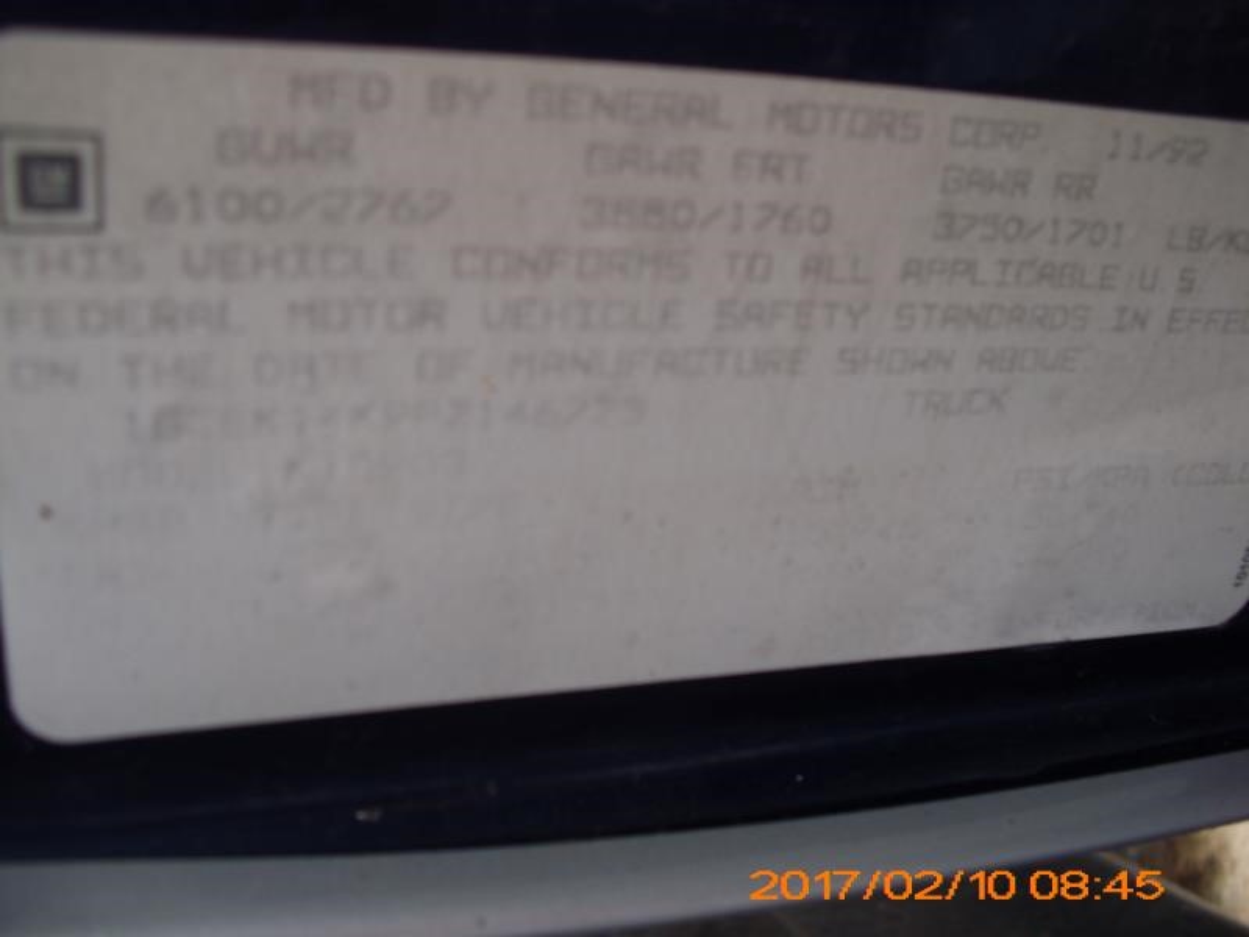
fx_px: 1299
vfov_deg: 39.7
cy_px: 468
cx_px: 624
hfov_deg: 51.4
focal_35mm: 36
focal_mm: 6.3
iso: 80
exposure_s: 1/320
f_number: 3.1
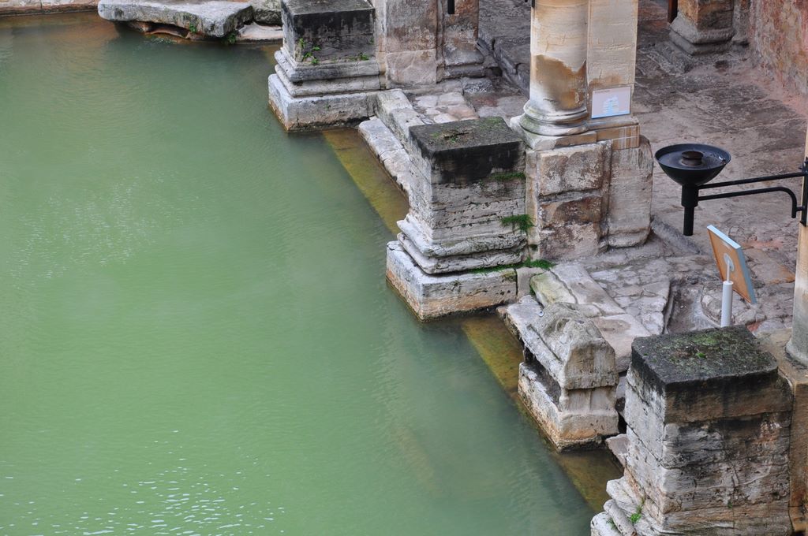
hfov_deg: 23.4
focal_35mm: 87
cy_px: 268
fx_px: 1950
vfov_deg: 15.7
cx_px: 404
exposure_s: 1/30
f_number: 7.1
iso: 500
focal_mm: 58
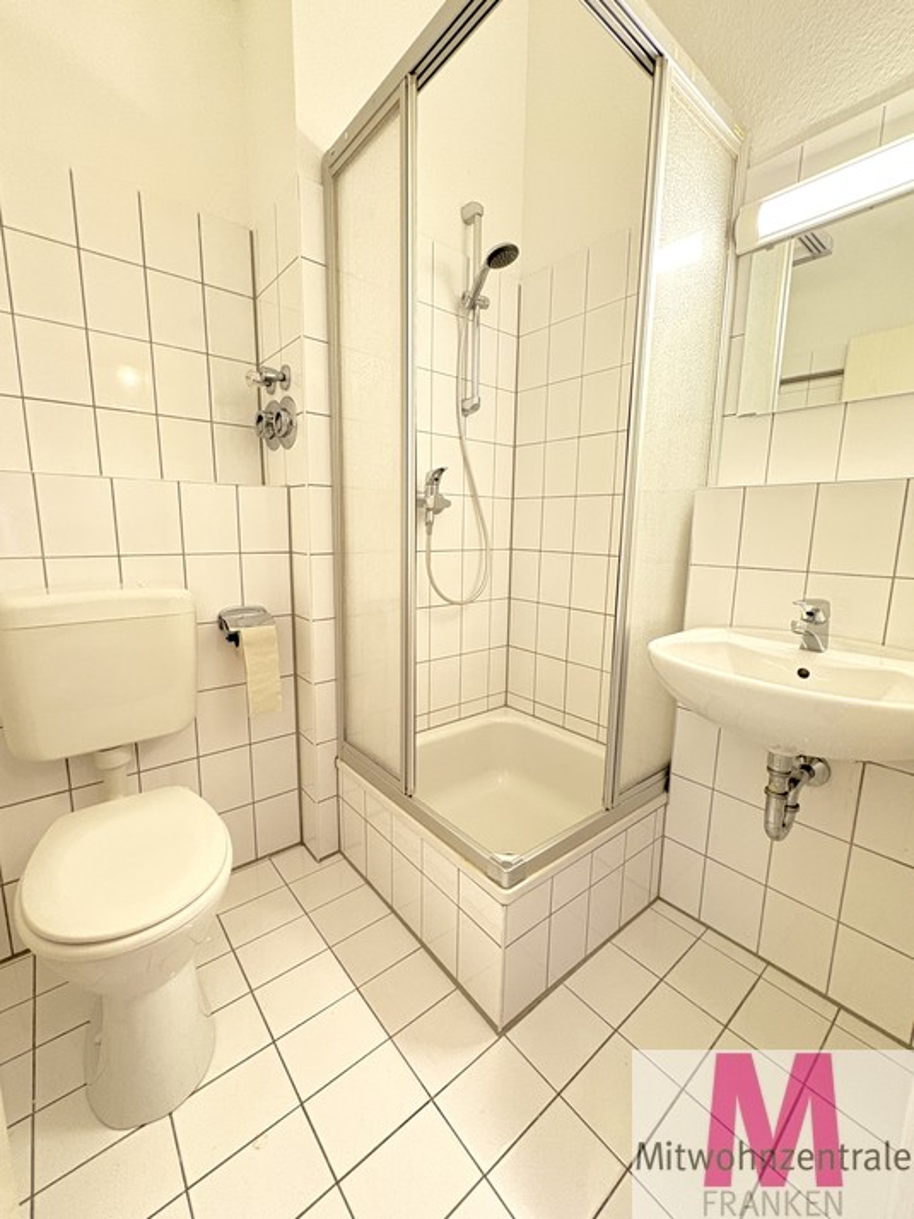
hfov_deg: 85.7
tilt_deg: -8.8
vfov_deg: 102.1
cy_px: 610
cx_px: 457
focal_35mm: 14
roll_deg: -0.6
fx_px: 493
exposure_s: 1/50
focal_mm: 2.22
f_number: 2.2
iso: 500
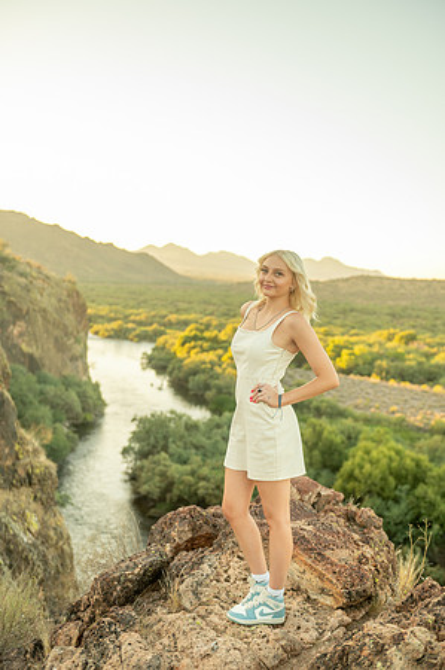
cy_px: 335
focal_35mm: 42
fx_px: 780
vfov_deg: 46.4
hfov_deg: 31.8
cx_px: 222
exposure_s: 1/640
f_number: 2.8
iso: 320
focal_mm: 42
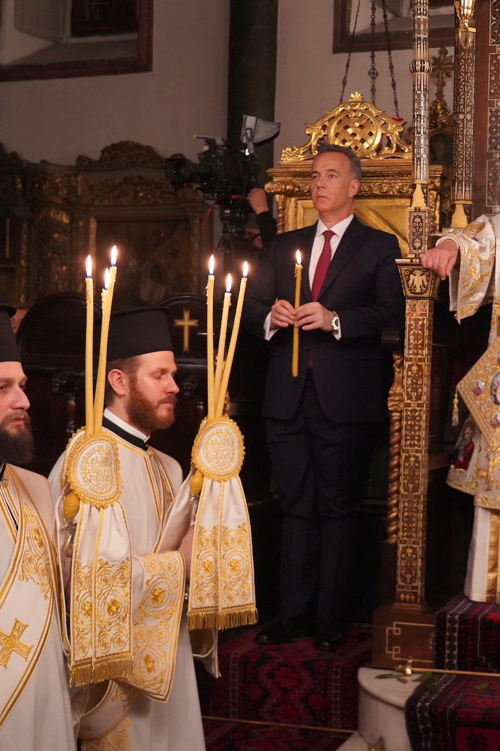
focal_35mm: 53
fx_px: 1104
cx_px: 457
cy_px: 378
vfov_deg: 37.5
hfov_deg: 24.7
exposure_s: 1/160
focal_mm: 35
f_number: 4
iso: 10000
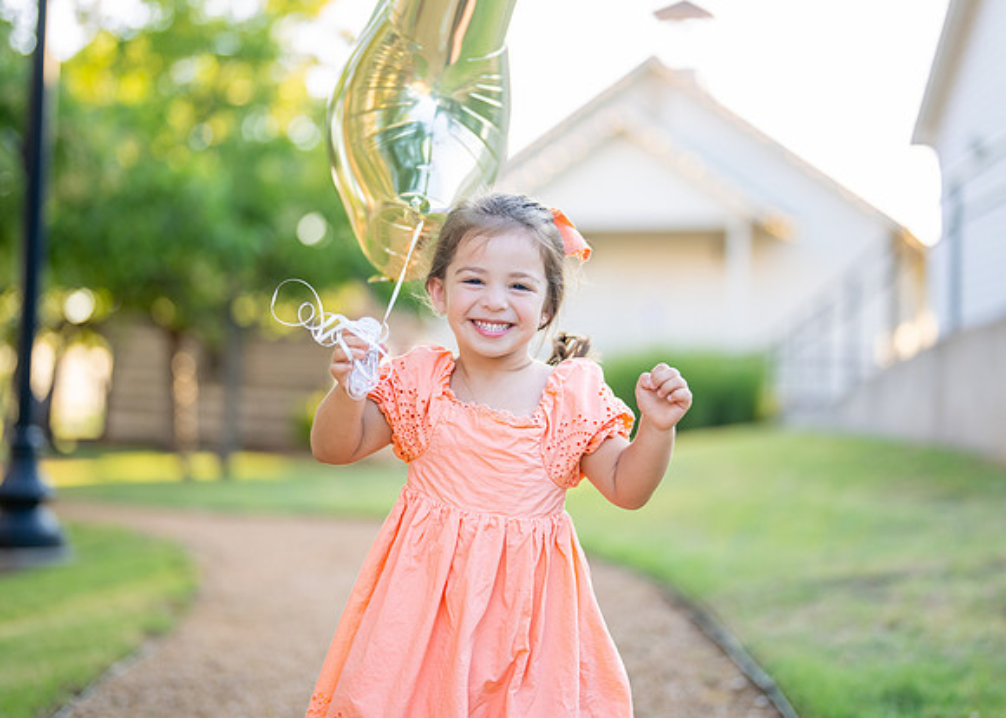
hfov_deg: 31.9
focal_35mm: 62
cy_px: 301
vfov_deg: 23.0
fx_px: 1761
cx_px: 529
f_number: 1.2
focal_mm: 50
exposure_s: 1/1000
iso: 250
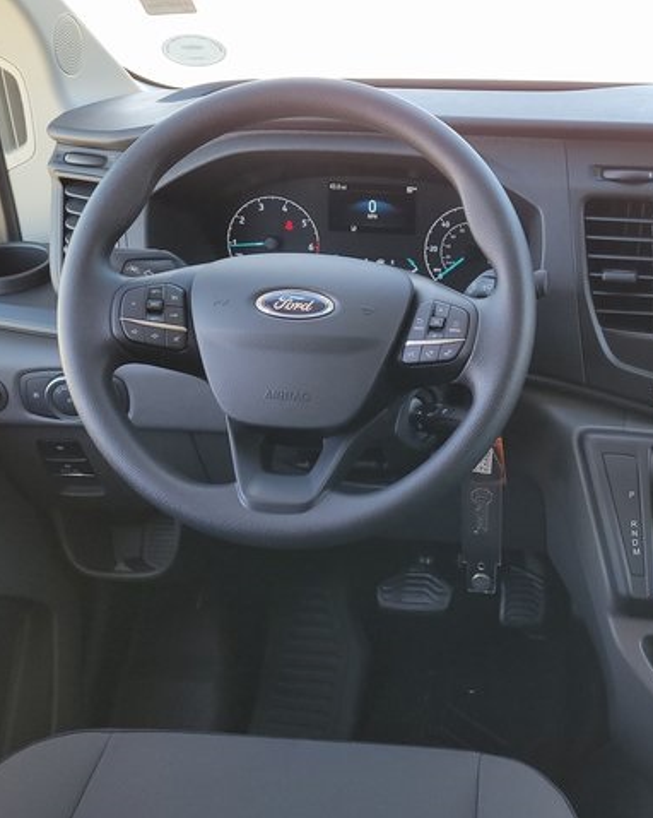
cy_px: 409
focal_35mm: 34
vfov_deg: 52.9
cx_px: 538
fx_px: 822
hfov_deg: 41.2
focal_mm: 5.4
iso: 50
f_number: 1.8
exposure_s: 1/120
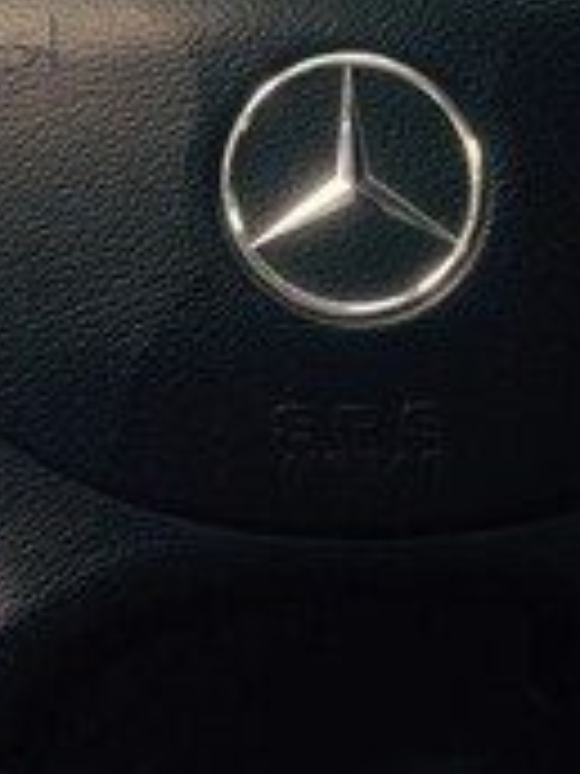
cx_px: 423
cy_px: -81
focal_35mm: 95
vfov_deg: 19.7
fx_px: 2122
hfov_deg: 15.5
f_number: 2.4
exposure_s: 1/188
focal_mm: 4.12
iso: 50
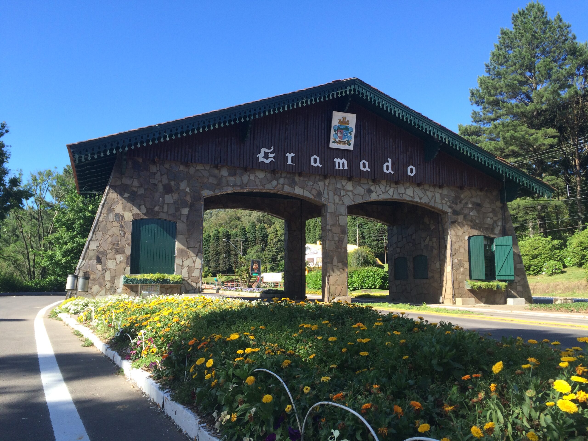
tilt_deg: +4.8
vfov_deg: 48.2
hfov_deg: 61.7
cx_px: 294
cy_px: 220
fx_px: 493
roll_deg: +0.9
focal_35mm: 29
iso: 32
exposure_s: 1/746
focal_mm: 4.15
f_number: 2.2
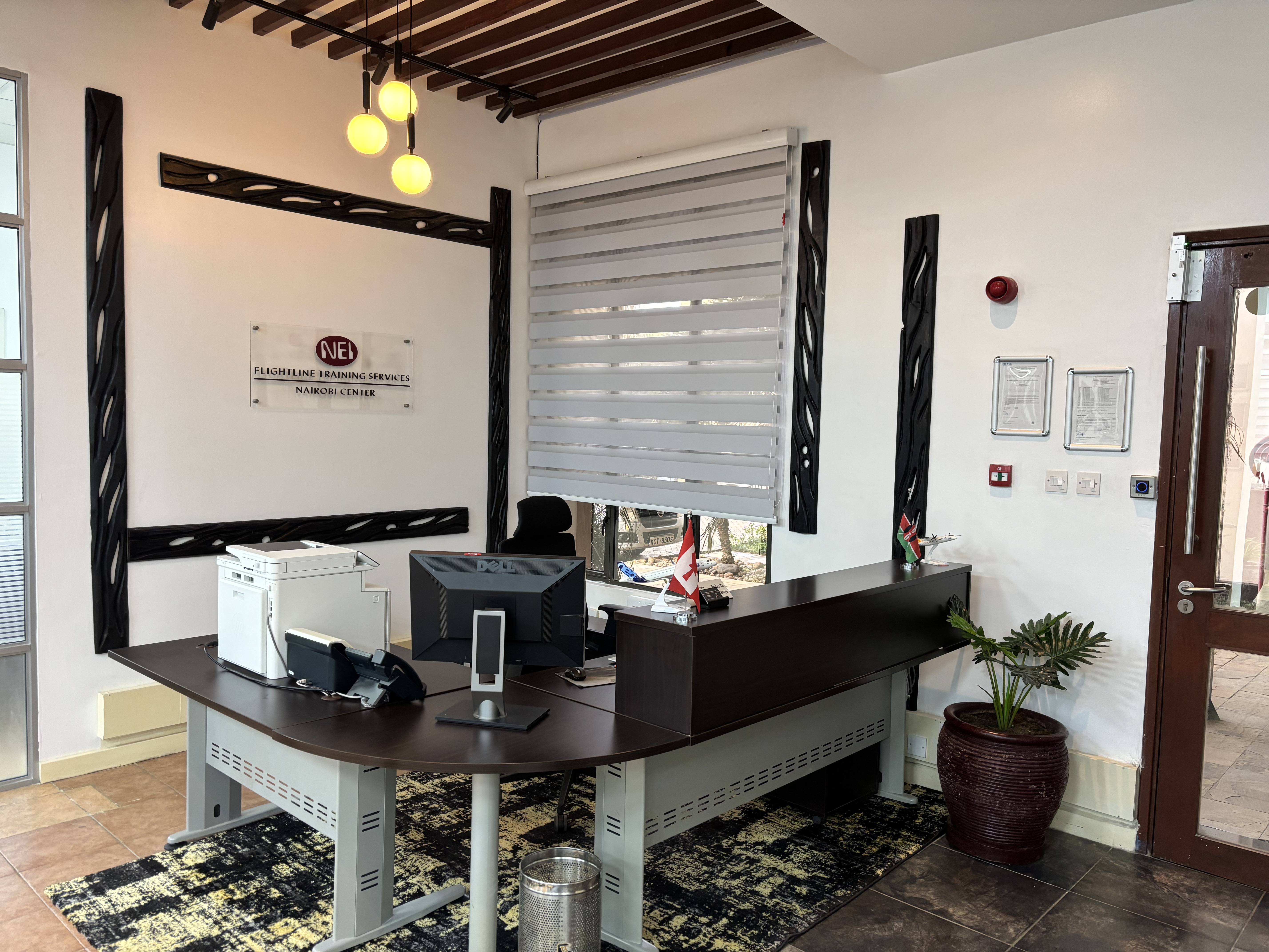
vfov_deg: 53.1
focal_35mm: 26
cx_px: 634
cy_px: 476
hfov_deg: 67.3
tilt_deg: -3.8
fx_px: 953
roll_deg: -1.8
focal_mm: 5.96
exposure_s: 1/50
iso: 160
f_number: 1.6
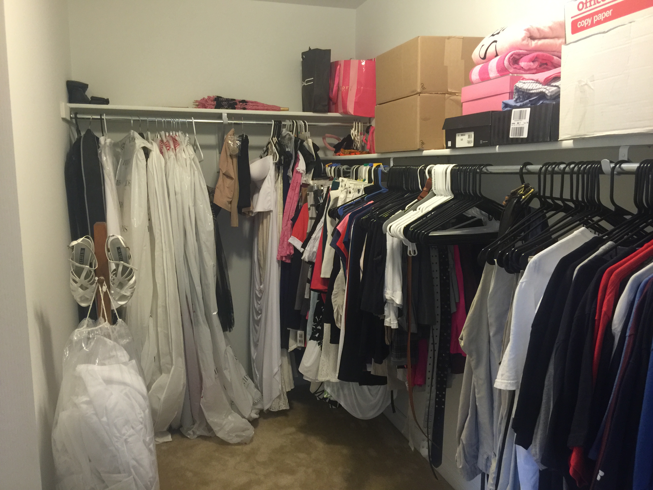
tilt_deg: -5.9
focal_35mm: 29
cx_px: 326
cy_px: 245
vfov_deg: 48.2
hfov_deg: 61.7
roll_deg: -0.4
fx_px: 547
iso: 100
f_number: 2.2
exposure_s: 1/15
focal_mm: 4.15
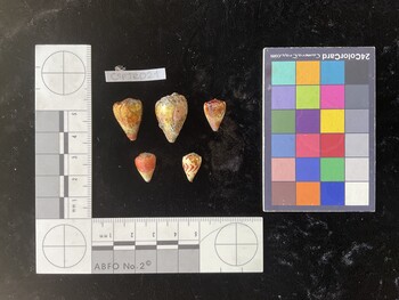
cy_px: 150
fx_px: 334
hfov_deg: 61.6
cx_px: 200
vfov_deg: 48.3
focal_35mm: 29
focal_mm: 3
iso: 40
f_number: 1.8
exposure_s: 1/60
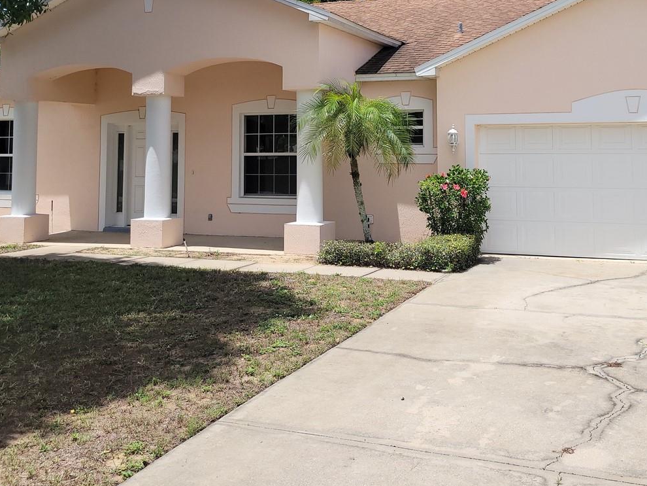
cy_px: 98
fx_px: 785
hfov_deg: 44.7
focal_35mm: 42
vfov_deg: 33.4
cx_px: 363
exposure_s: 1/2327
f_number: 1.8
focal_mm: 5.4
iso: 40
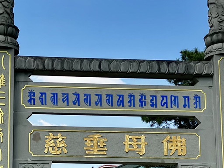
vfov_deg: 13.5
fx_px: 705
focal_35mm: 109
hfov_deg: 18.0
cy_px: 151
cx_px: 60
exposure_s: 1/1473
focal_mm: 3.99
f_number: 1.8
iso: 32
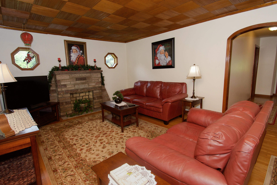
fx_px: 131
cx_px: 132
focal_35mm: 17
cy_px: 90
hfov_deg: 93.2
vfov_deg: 70.4
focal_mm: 10
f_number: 5
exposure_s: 1/160
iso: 640
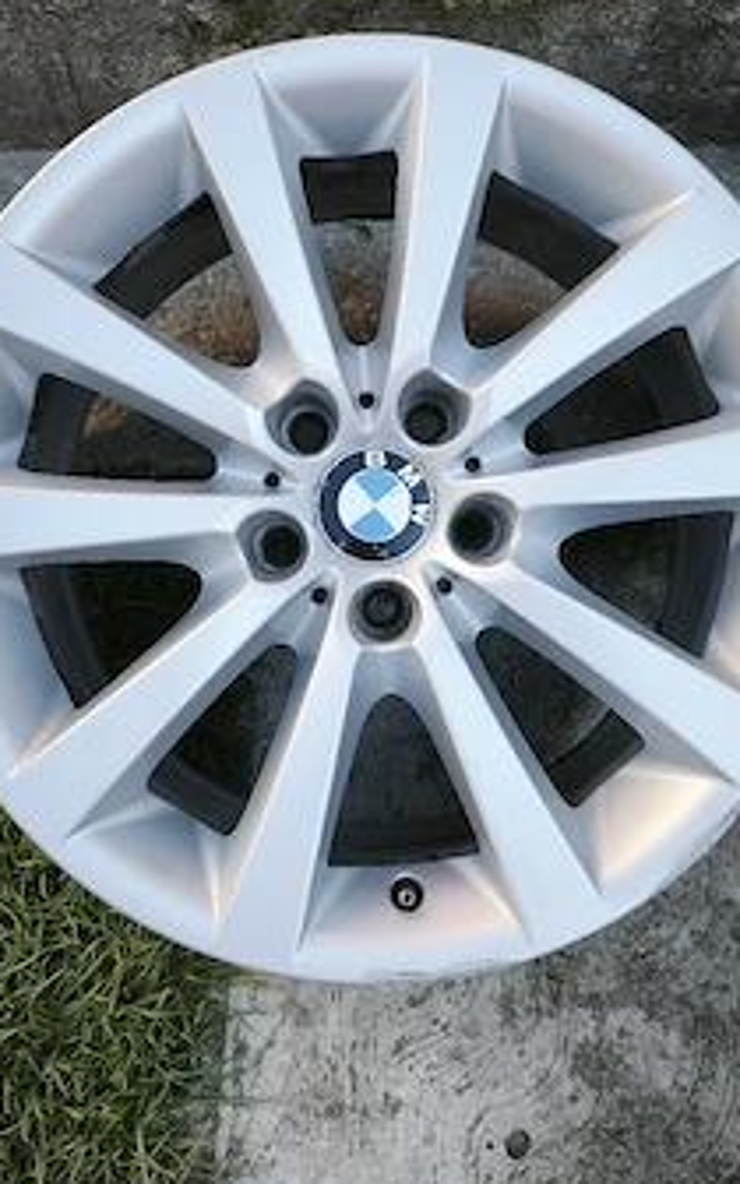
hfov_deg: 43.1
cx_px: 374
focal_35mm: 29
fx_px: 936
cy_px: 529
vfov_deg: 64.5
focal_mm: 6.45
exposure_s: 1/222
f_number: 1.62
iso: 50
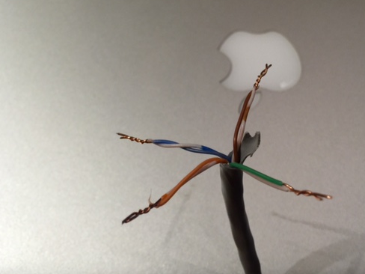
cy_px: 109
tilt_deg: -56.0
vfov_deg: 37.6
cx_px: 222
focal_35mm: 38
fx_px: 401
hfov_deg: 48.6
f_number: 2.2
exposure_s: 1/30
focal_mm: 4.15
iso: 50
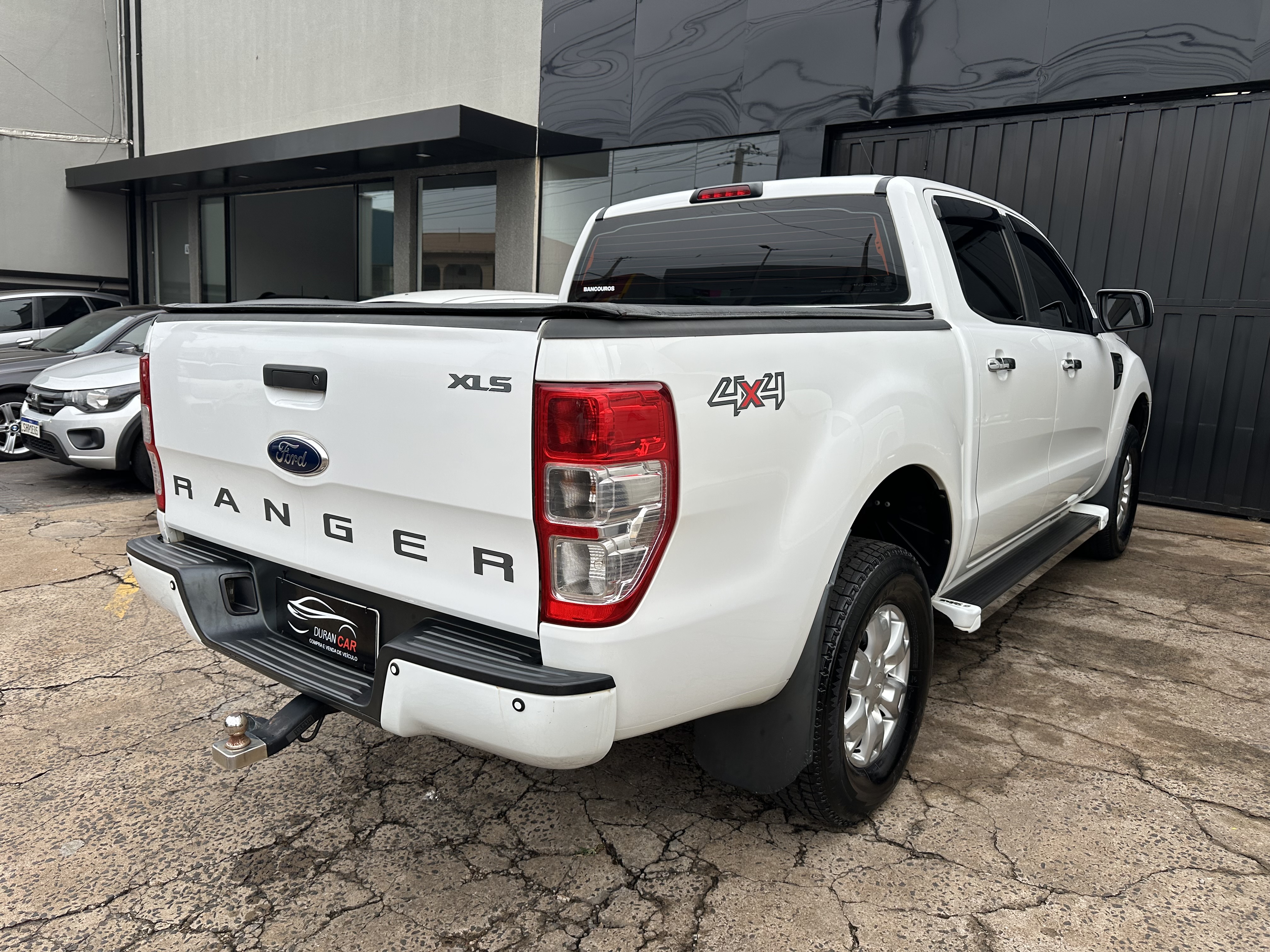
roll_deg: -3.4
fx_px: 881
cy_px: 476
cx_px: 635
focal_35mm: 24
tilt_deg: -9.7
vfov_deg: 56.8
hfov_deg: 71.6
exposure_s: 1/444
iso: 80
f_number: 1.78
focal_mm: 6.86
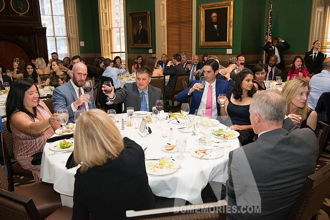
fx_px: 284
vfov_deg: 42.3
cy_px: 110
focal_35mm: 31
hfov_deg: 60.3
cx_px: 165
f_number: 4
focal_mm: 31
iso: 1000
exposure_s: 1/60
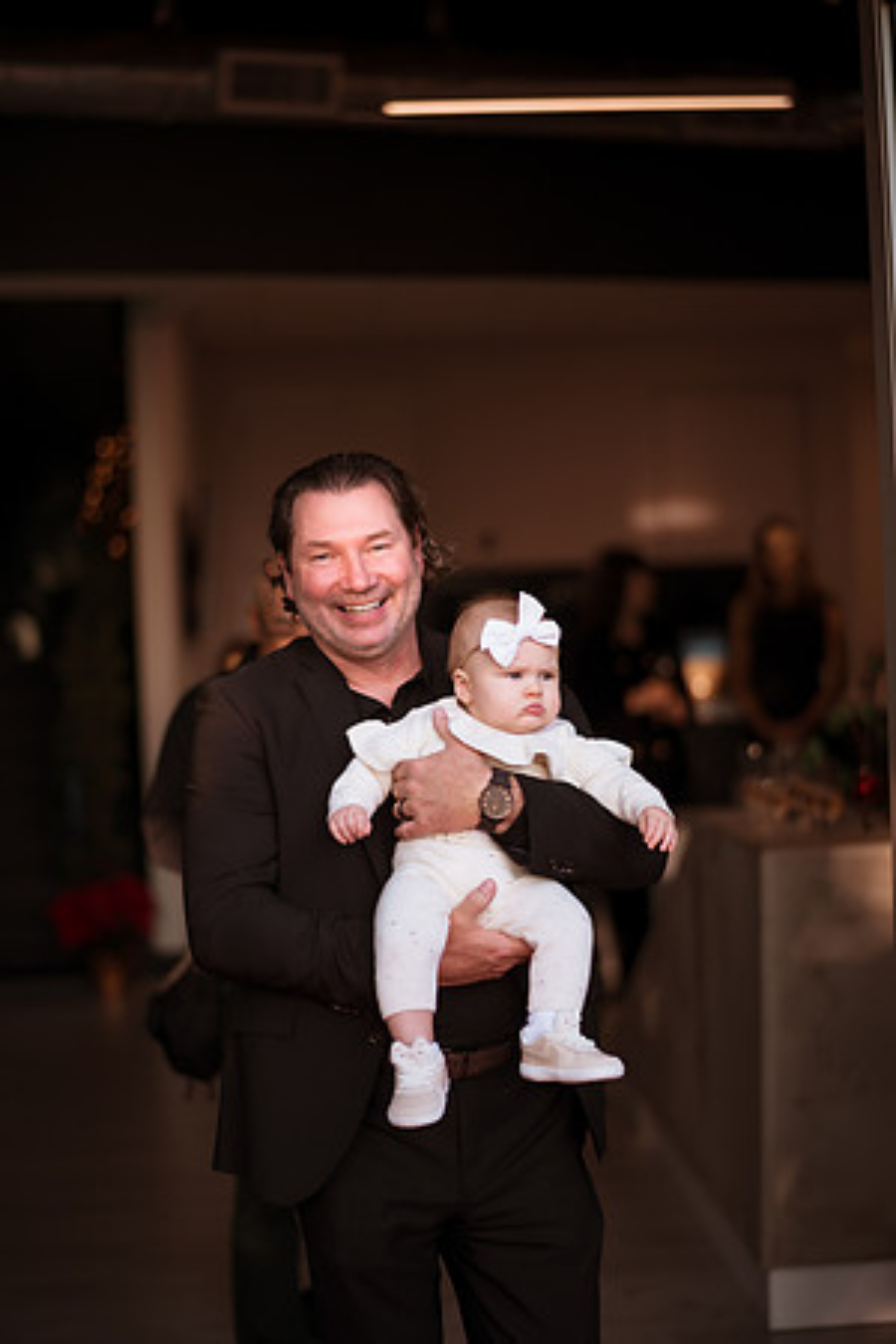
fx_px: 2165
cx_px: 448
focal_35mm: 58
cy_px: 672
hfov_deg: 23.4
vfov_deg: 34.5
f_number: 1.4
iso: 125
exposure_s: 1/2500
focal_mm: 58
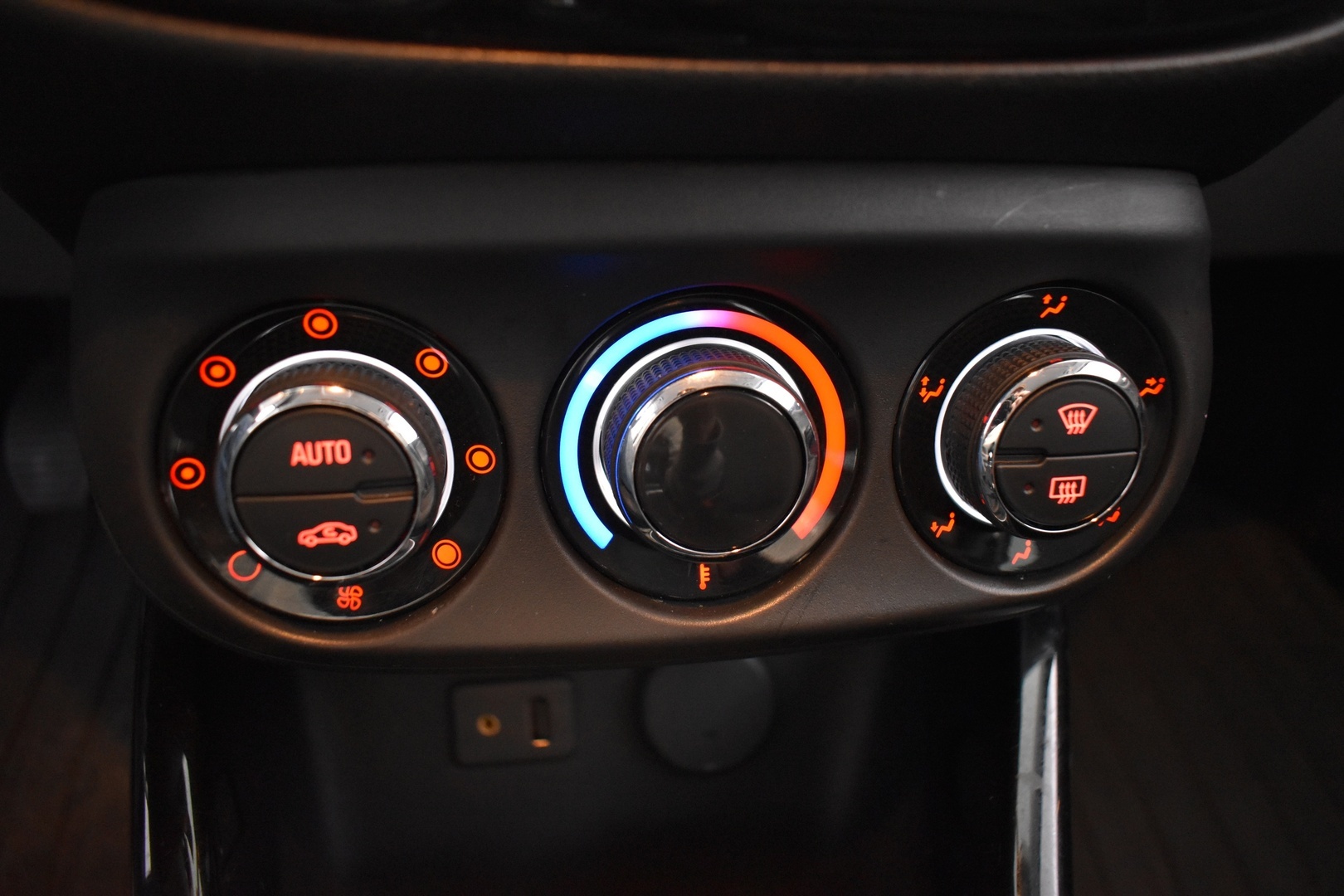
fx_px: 1008
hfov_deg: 67.4
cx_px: 672
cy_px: 448
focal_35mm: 27
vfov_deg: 47.9
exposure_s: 1/15
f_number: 3.5
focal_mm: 18
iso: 3200
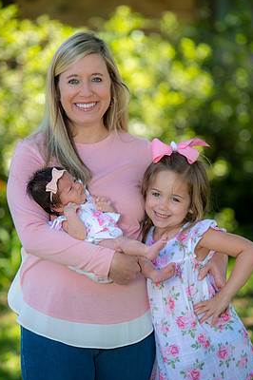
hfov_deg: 8.4
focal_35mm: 163
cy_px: 196
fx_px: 1721
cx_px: 119
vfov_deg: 12.6
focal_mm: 145
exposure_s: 1/250
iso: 100
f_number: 2.8
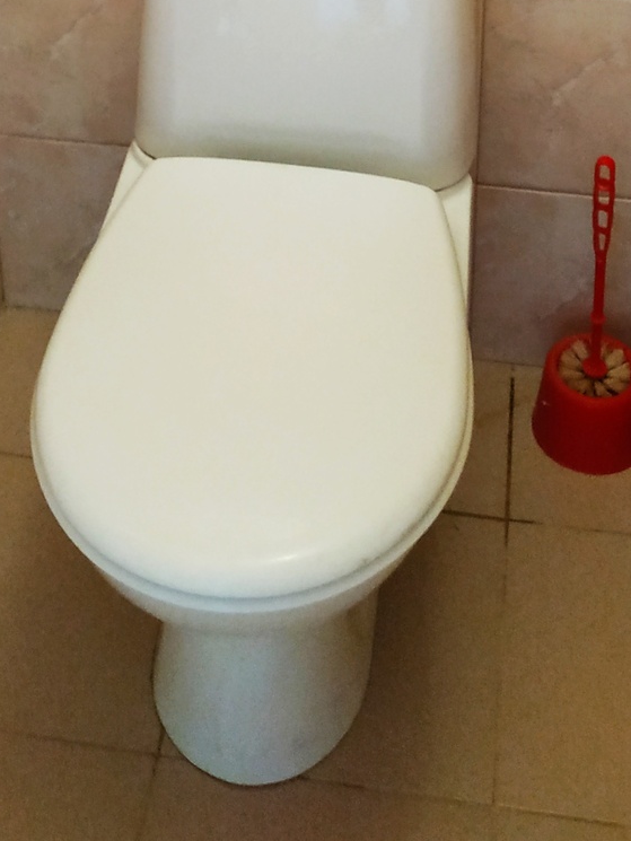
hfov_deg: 22.2
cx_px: 270
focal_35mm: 66
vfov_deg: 24.9
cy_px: -297
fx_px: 1604
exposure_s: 1/20
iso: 1000
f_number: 1.9
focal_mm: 3.94
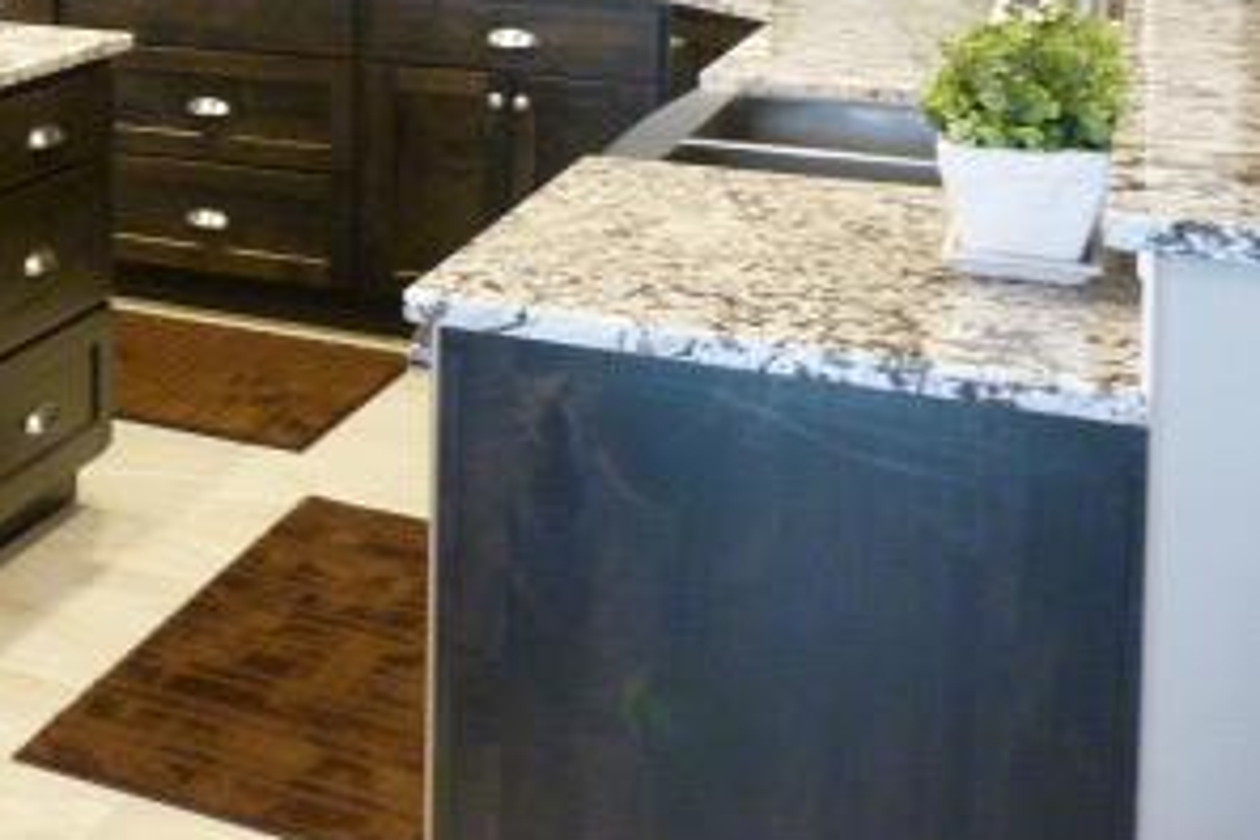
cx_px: -76
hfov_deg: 32.1
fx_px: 1960
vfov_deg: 22.5
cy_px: -136
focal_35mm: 56
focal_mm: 4.5
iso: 400
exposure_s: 1/20
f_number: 2.8
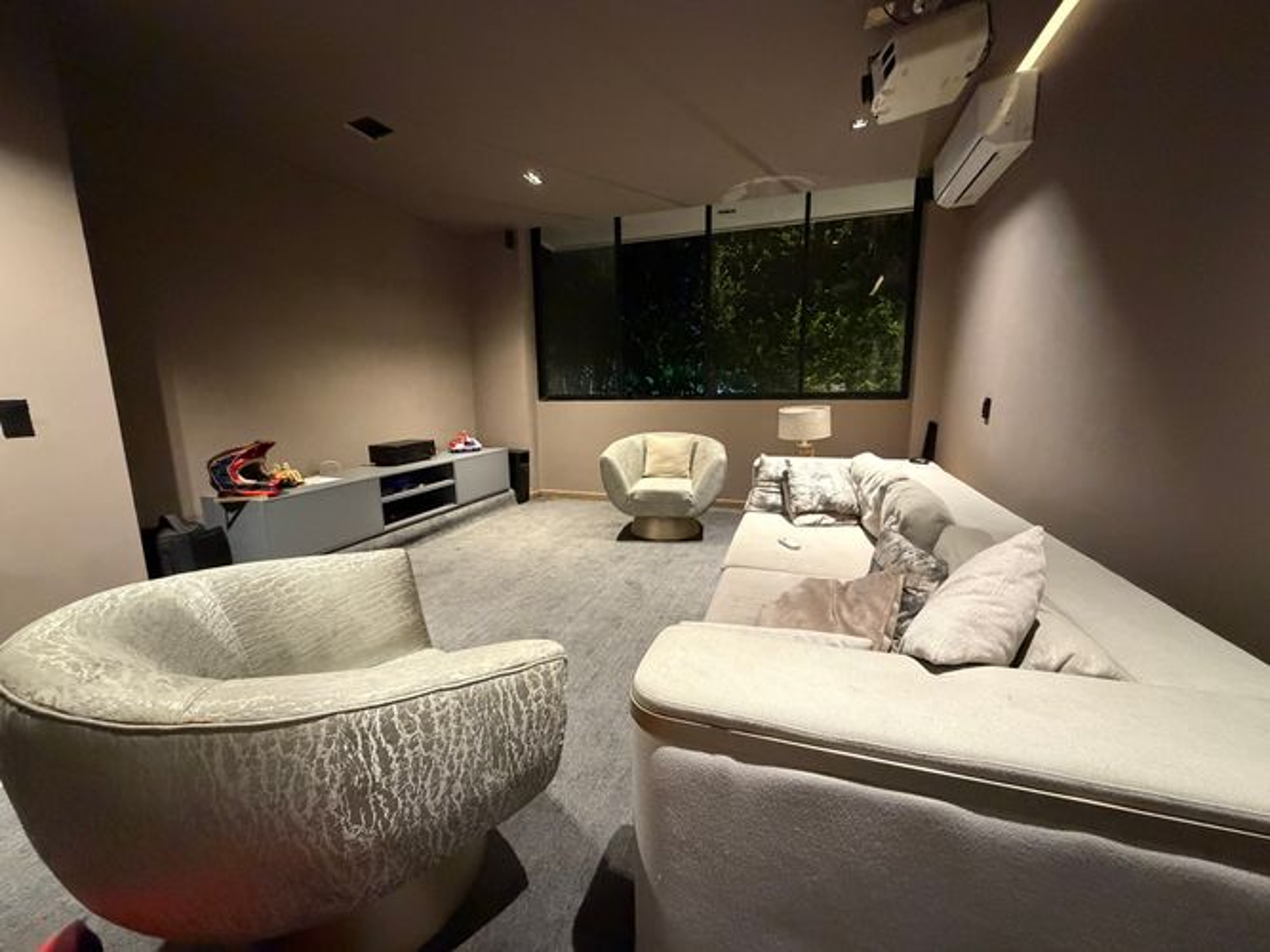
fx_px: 514
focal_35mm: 14
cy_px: 476
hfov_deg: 102.1
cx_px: 635
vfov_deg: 85.7
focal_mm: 2.22
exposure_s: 1/60
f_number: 2.2
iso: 1250
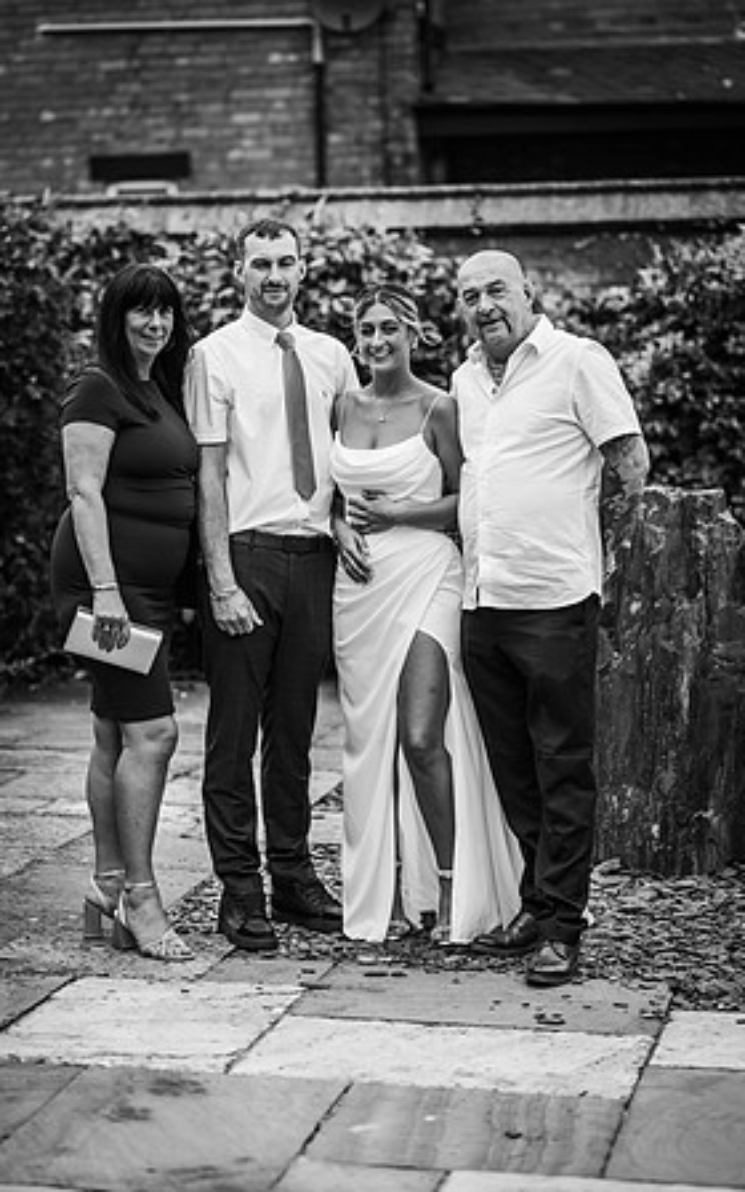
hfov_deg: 15.0
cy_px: 596
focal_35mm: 87
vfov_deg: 23.8
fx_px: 2826
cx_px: 369
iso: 100
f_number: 2.2
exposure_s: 1/1600
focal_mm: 85
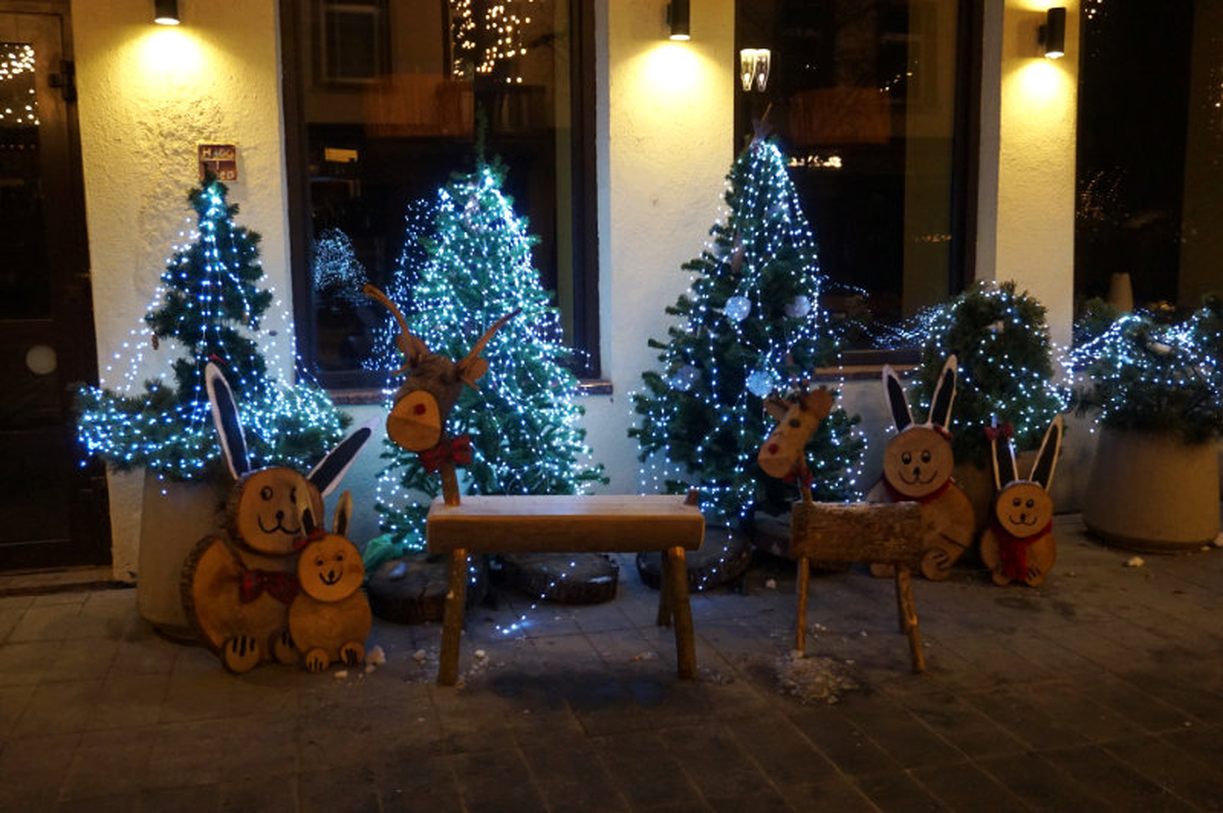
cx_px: 612
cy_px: 406
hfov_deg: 57.3
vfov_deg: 39.9
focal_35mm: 33
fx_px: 1120
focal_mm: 22
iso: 2000
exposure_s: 1/60
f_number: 4
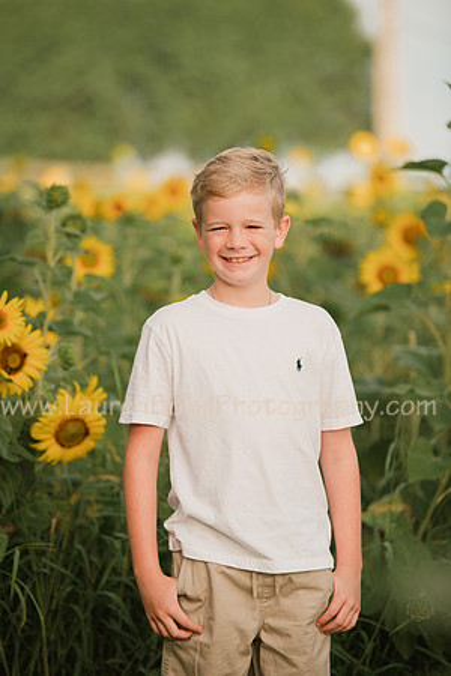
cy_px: 338
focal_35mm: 150
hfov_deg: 9.1
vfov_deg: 13.7
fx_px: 2819
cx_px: 226
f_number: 2.8
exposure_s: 1/400
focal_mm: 150
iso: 100
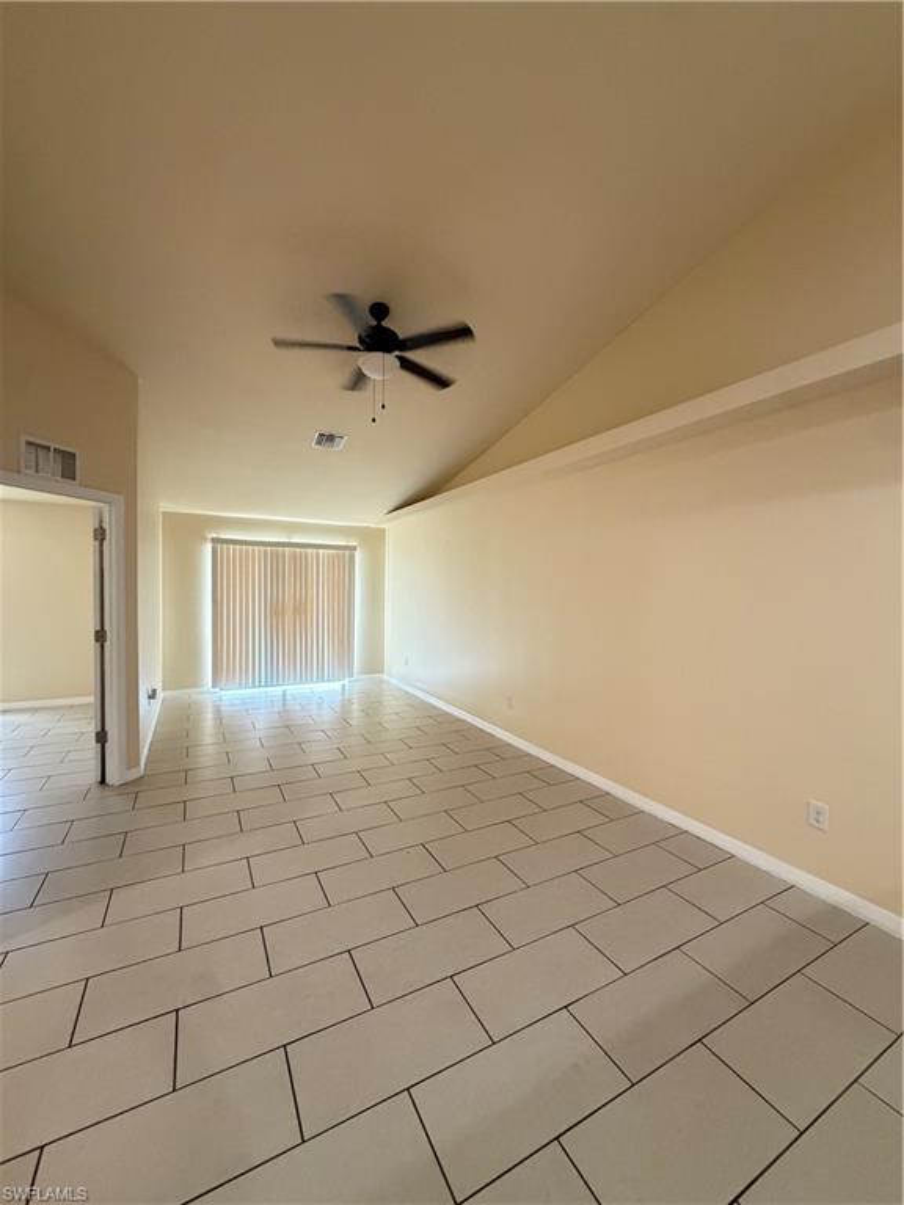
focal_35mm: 14
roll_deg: -1.8
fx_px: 487
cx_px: 452
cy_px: 602
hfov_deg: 85.7
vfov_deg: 102.1
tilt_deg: -3.4
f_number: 2.2
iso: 500
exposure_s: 1/60
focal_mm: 2.22
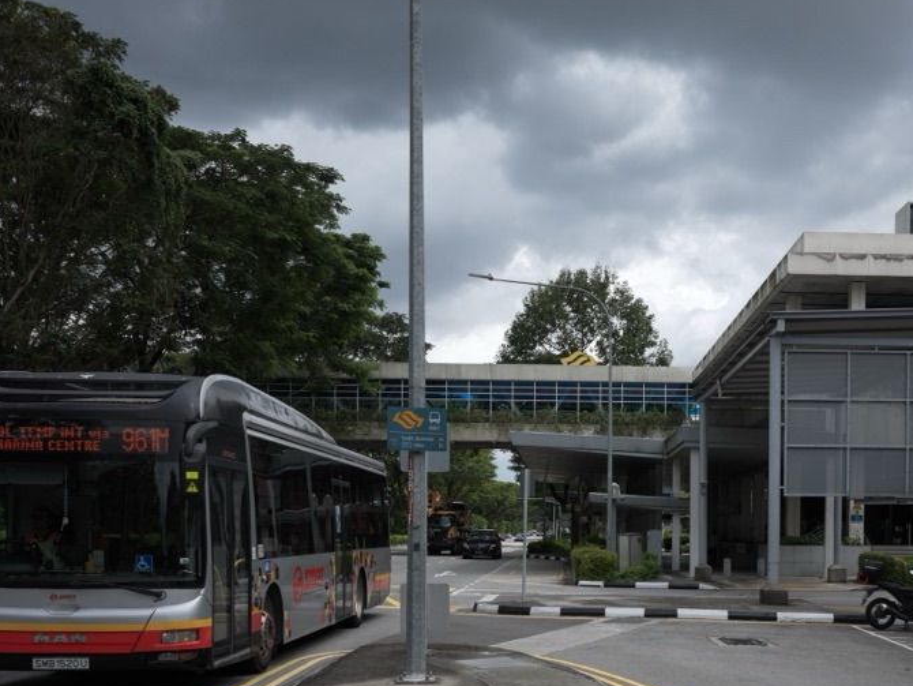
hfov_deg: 43.9
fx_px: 1108
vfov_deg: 33.4
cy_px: 551
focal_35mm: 42
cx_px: 630
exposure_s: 1/500
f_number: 8
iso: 200
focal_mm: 28
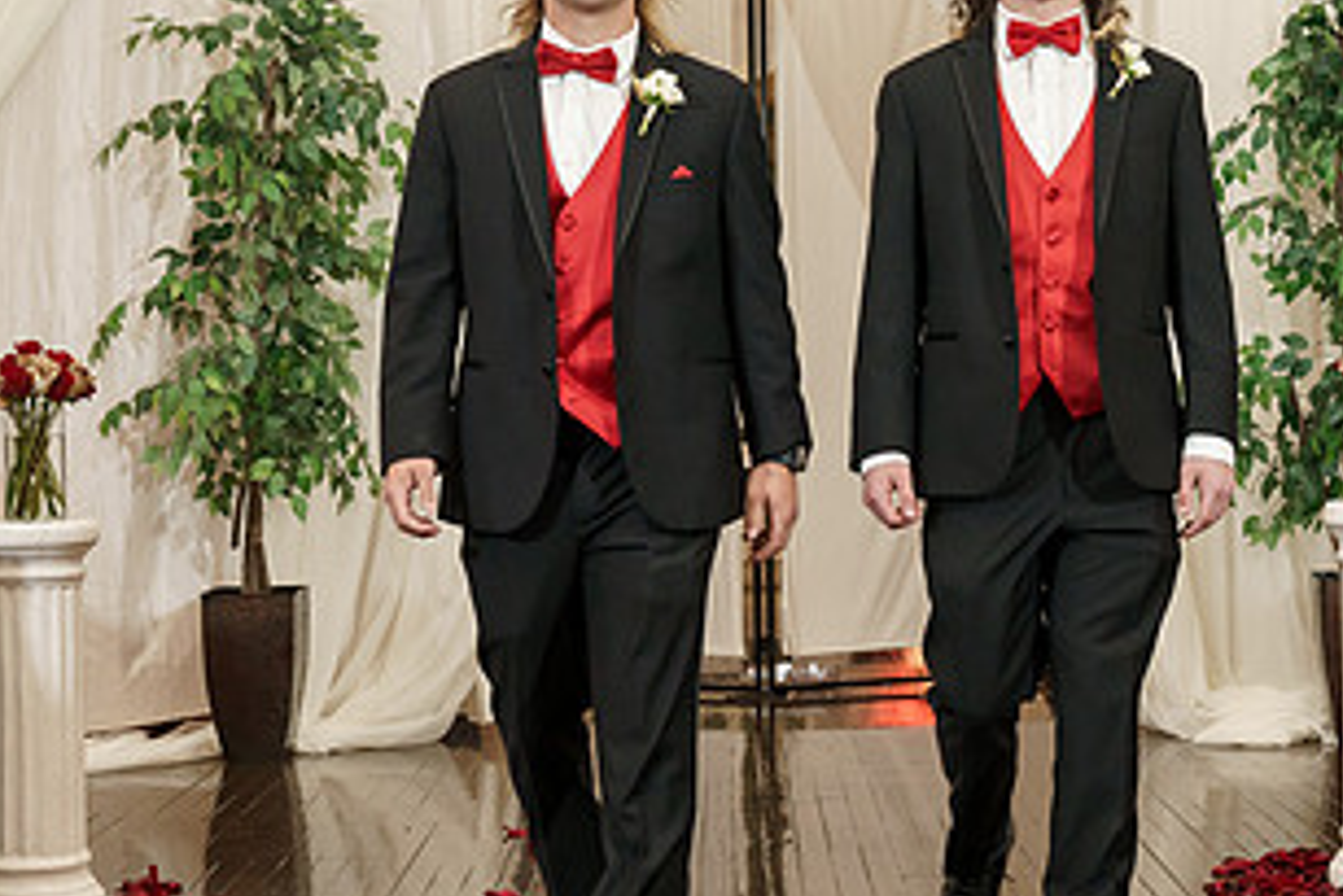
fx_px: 3210
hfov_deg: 23.6
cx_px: 866
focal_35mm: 86
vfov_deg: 15.9
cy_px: 424
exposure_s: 1/160
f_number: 4
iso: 2000
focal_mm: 44
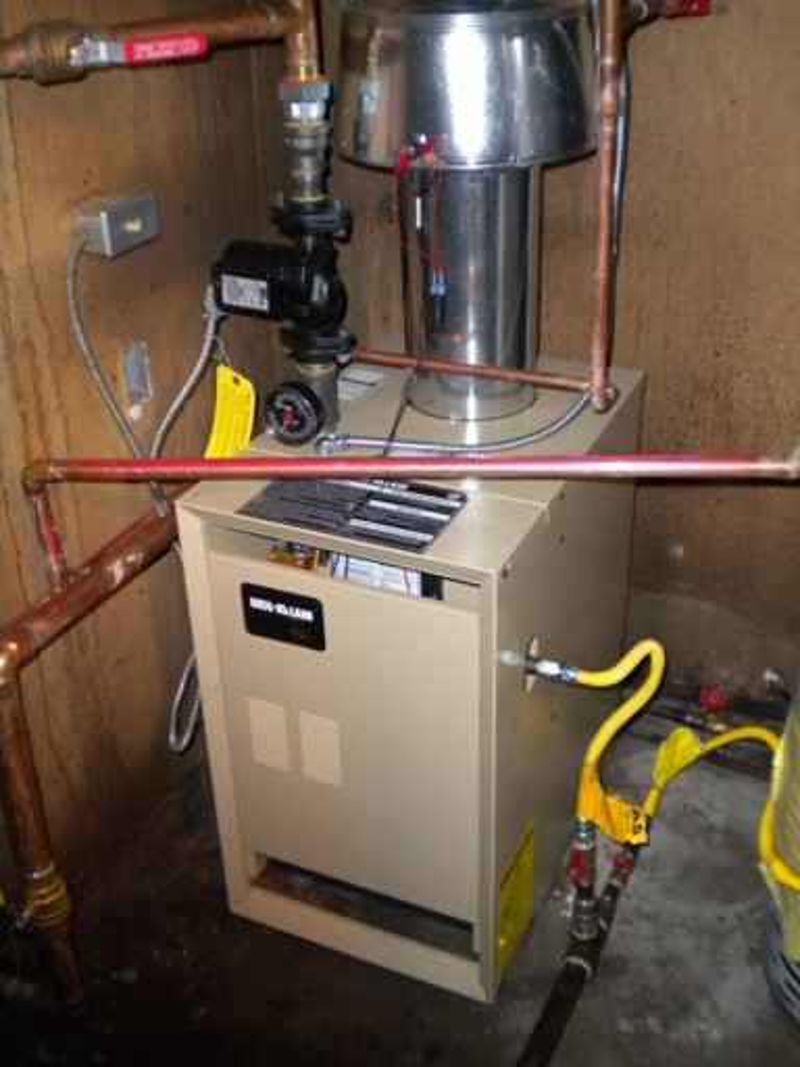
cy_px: 534
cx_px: 400
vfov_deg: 45.8
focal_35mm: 41
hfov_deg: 35.1
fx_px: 1263
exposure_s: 1/30
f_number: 3.5
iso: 400
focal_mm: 7.4
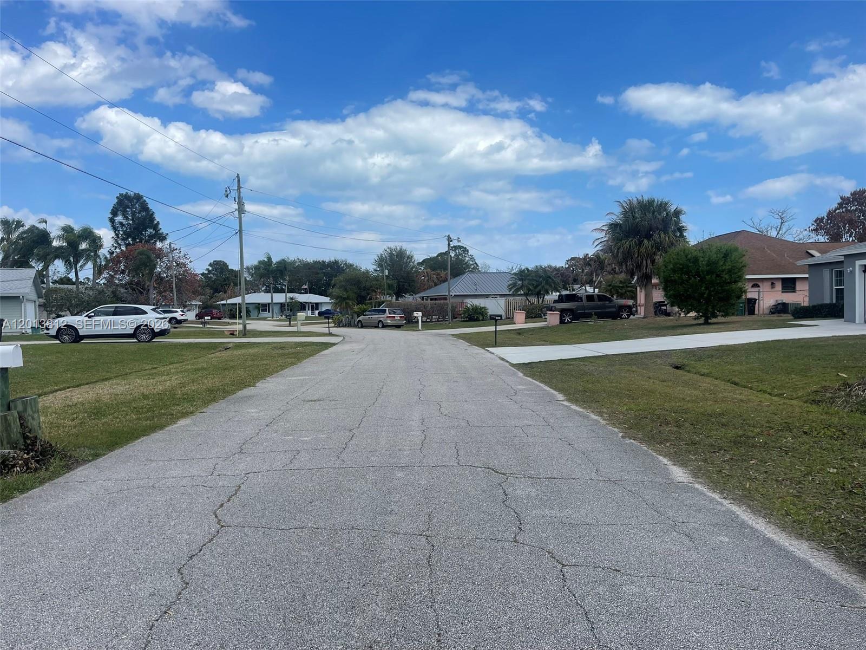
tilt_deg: -2.5
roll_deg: +1.5
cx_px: 433
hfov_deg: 69.4
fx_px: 625
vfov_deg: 54.9
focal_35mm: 25
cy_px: 325
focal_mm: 5.1
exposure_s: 1/3922
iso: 32
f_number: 1.6
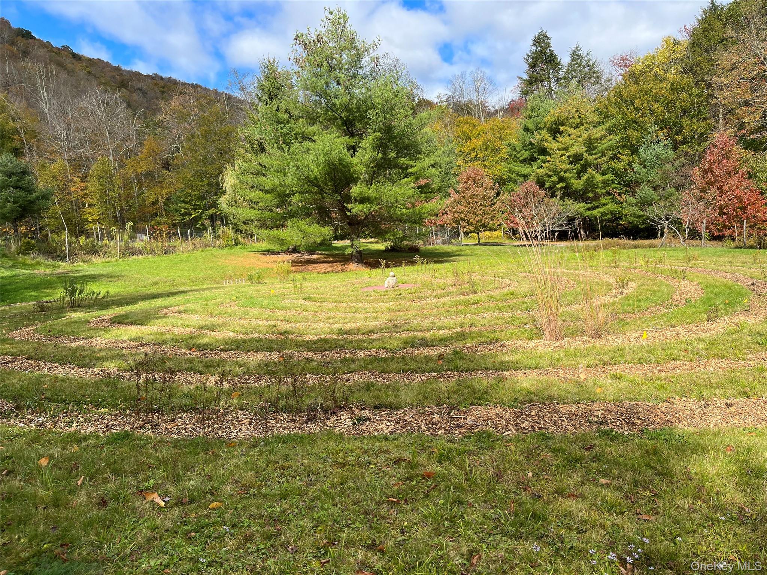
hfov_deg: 67.3
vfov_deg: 53.1
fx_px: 576
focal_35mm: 26
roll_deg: +6.6
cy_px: 288
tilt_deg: -3.0
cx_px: 384
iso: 50
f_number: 1.6
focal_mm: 5.1
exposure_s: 1/1957
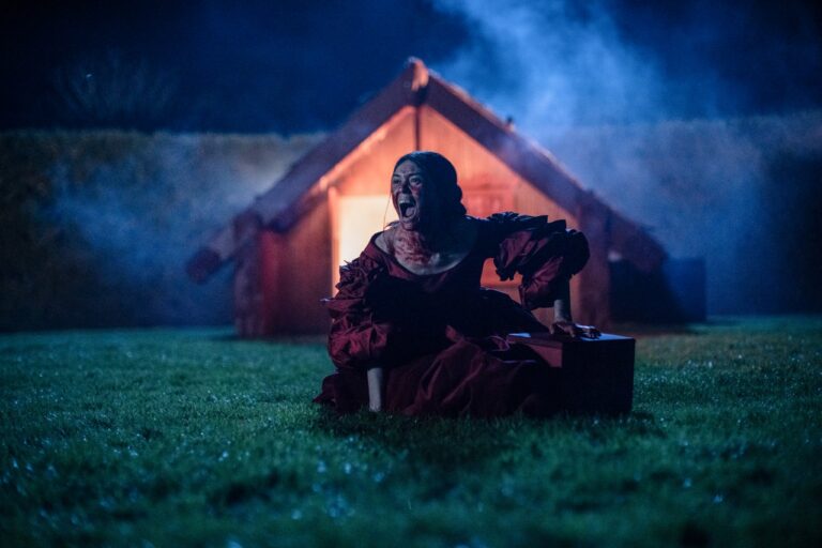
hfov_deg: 39.6
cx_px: 411
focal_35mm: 50
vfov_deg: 27.0
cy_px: 274
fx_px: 1142
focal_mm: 50
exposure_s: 1/200
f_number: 1.6
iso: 2500
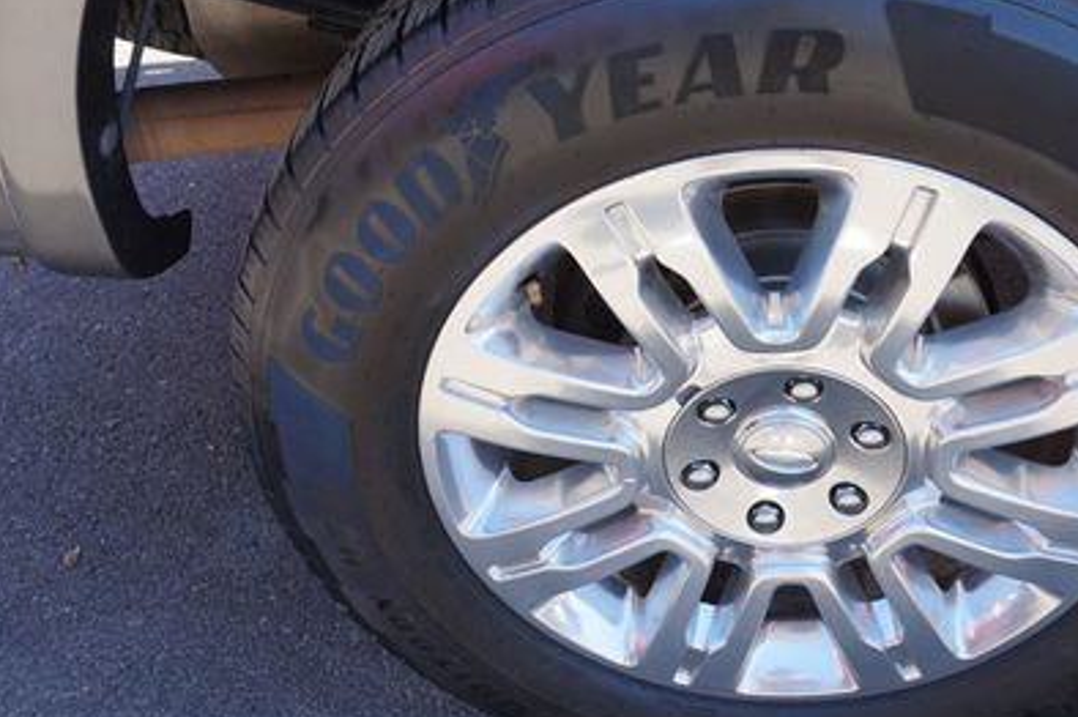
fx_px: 1167
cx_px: 689
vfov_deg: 34.0
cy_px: 263
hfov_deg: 49.0
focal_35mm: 39
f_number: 5.6
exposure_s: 1/80
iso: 100
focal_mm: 16
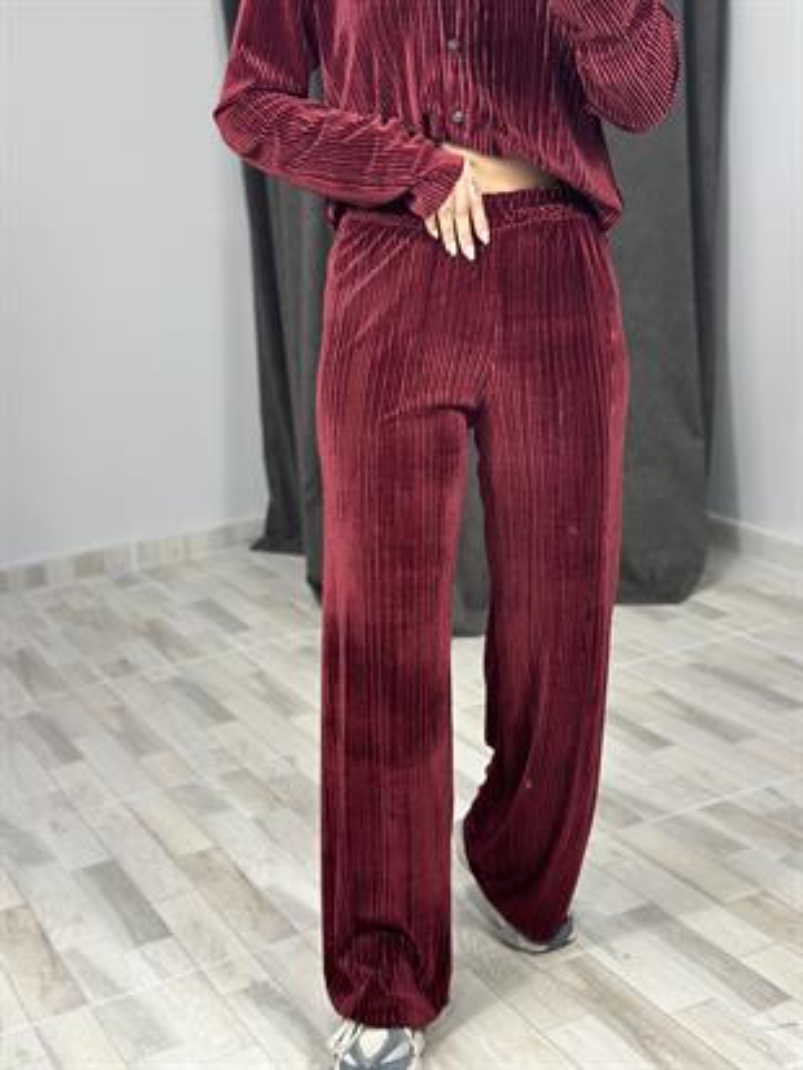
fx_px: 1484
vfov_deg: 39.6
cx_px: 402
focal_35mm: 48
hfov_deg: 30.3
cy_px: 535
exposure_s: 1/50
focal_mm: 6.86
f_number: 1.78
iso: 125
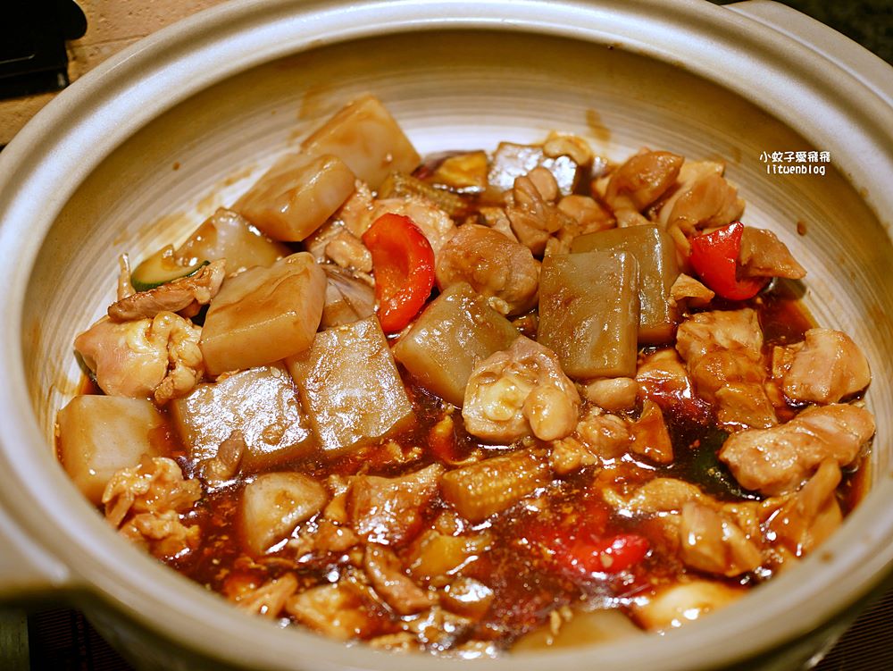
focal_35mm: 50
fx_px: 1290
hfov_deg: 38.2
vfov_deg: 29.1
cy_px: 336
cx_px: 446
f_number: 2
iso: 200
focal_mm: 25
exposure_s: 1/500
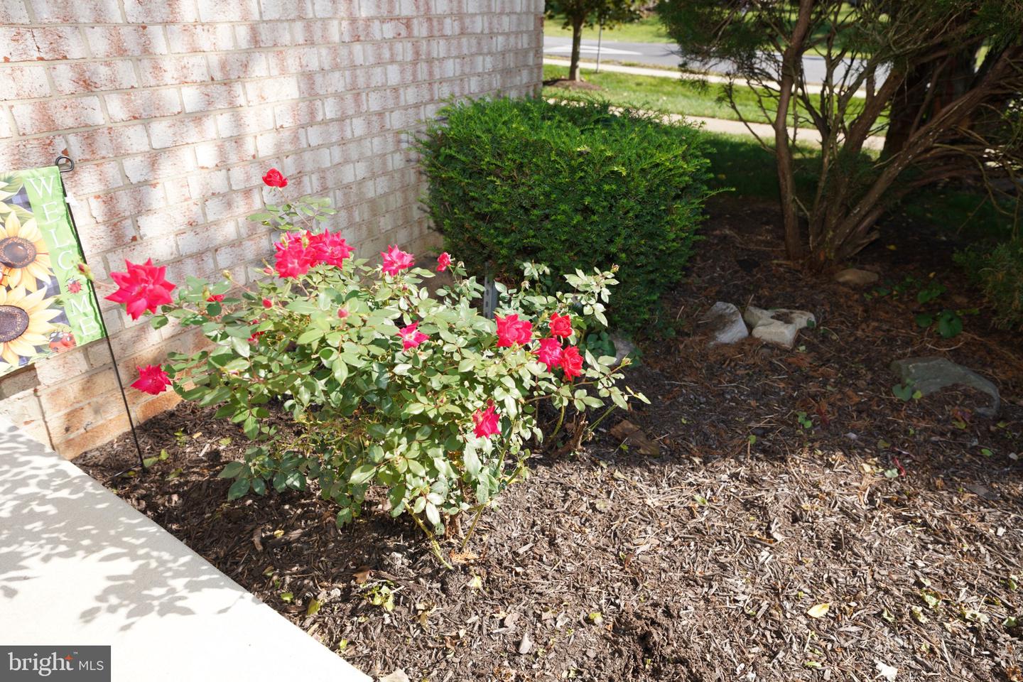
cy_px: 341
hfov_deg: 73.7
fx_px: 682
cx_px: 512
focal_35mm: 24
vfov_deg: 53.1
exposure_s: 1/200
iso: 100
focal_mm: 24
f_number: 4.5
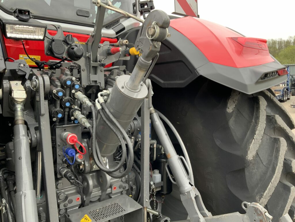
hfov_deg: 61.7
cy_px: 111
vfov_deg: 48.2
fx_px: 247
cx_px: 148
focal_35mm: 29
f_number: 1.8
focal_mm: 3
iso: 50
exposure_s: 1/122
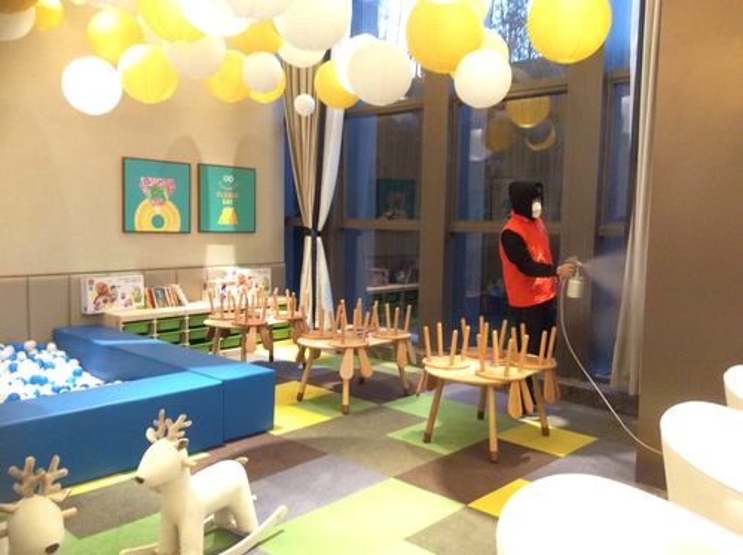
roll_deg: -0.2
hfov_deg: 56.9
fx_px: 686
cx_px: 372
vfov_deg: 44.0
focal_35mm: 32
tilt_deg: -4.9
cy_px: 278
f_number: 2.4
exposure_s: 1/17
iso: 250
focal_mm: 3.3
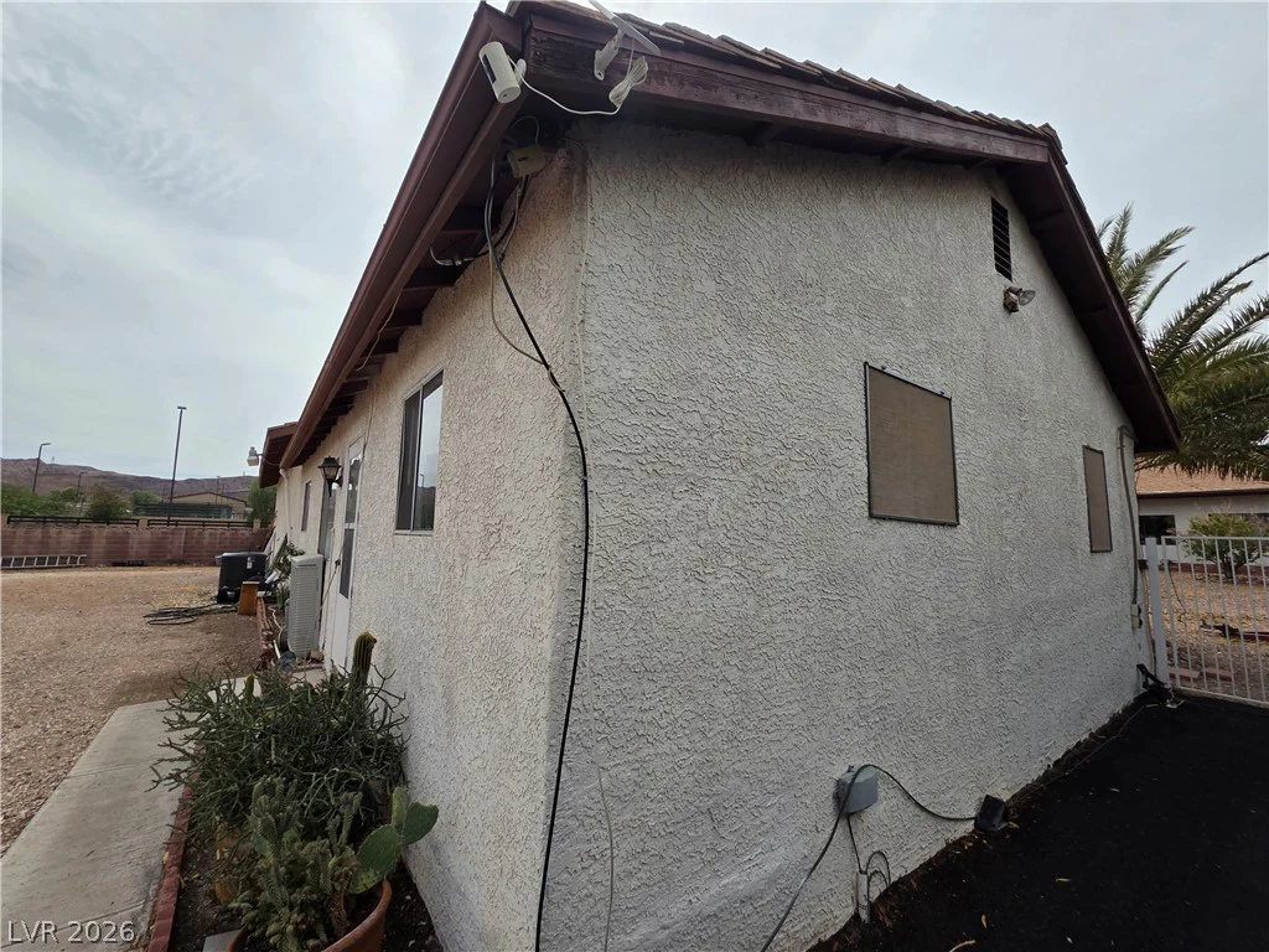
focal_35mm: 13
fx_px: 477
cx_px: 634
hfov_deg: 106.2
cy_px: 476
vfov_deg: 89.9
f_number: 2.2
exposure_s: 1/3160
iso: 50
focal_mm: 2.2
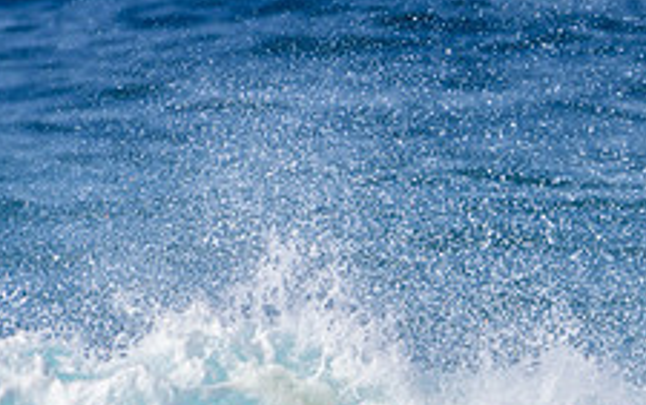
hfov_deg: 1.1
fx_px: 34656
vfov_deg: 0.7
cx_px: 517
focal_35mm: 1967
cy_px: 521
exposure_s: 1/2000
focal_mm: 500
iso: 200
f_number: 5.6
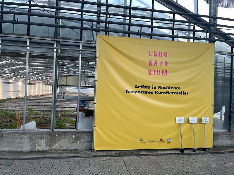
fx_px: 176
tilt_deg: +1.0
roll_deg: -1.2
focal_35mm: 26
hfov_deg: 67.3
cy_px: 88
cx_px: 117
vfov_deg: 53.1
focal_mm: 5.1
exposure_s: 1/121
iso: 80
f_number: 1.6
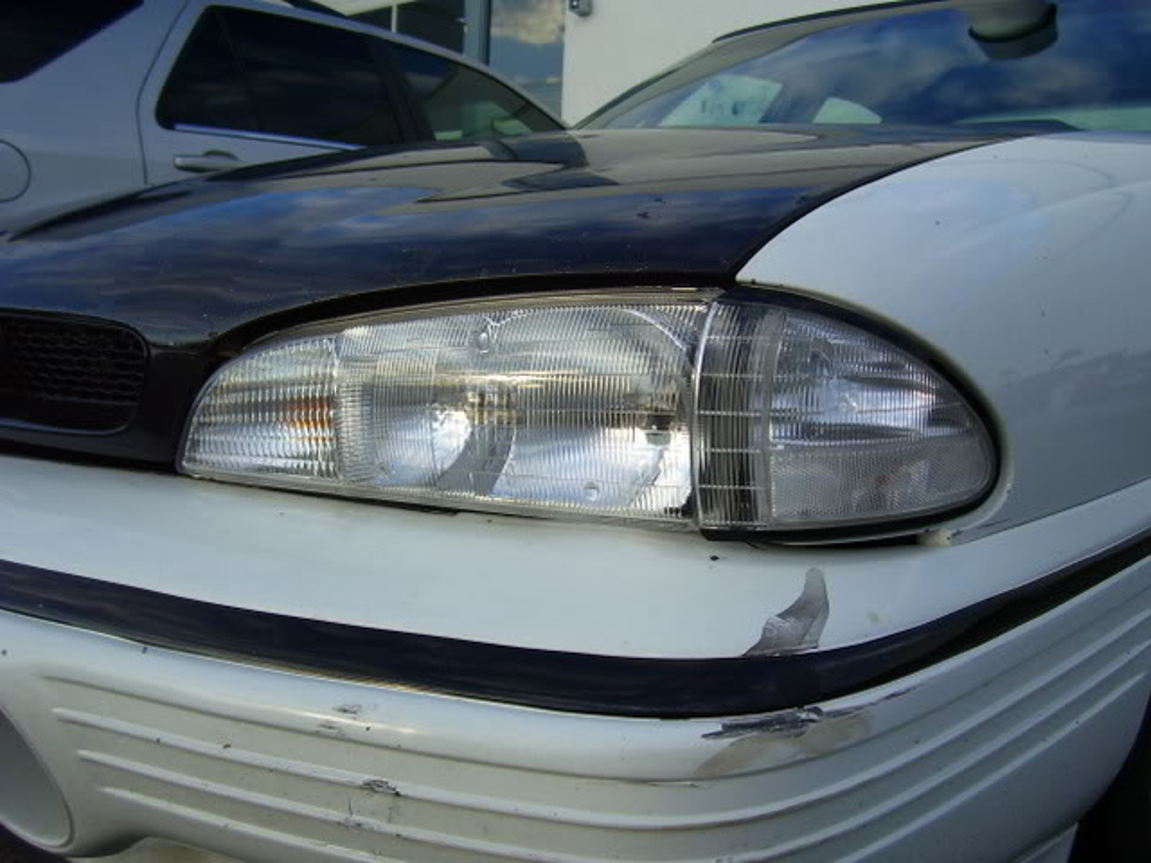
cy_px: 432
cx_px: 576
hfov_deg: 54.0
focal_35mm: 34
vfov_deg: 41.8
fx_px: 1131
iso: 80
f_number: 2.7
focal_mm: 5.6
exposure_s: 1/500
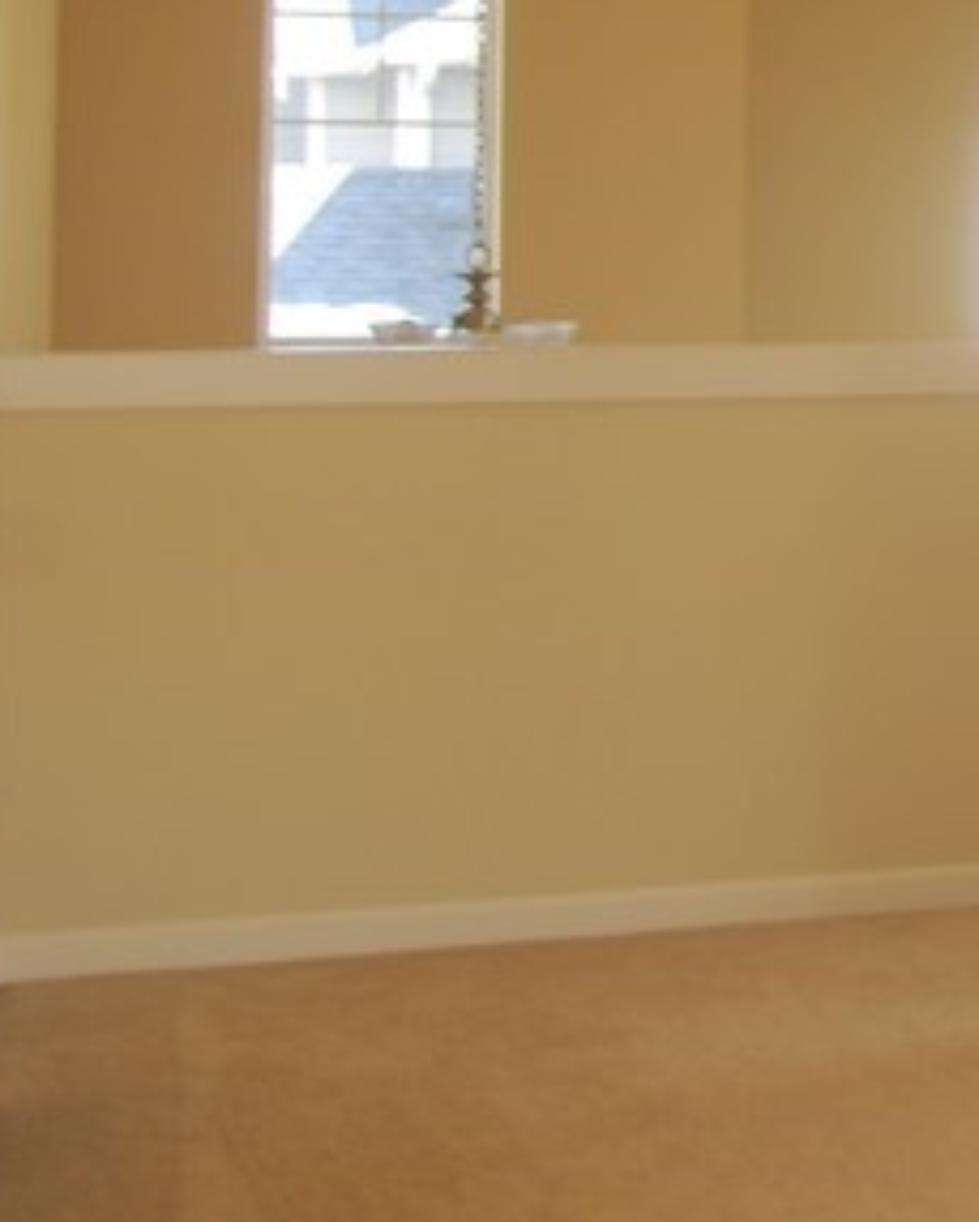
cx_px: 2131
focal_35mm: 96
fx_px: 3475
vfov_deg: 19.5
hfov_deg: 13.2
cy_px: 64
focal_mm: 18
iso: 100
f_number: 7.1
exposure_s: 1/10
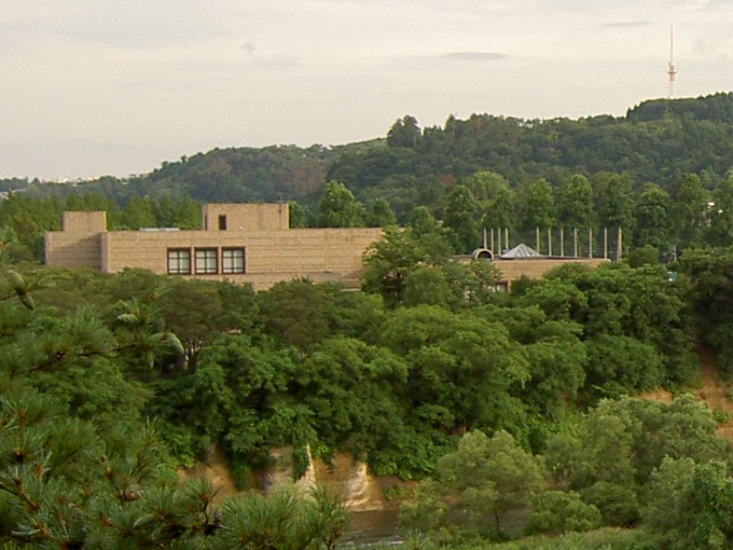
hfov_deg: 53.9
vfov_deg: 41.8
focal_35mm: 34
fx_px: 720
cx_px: 366
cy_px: 275
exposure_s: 1/200
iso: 50
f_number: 2.8
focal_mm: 5.6
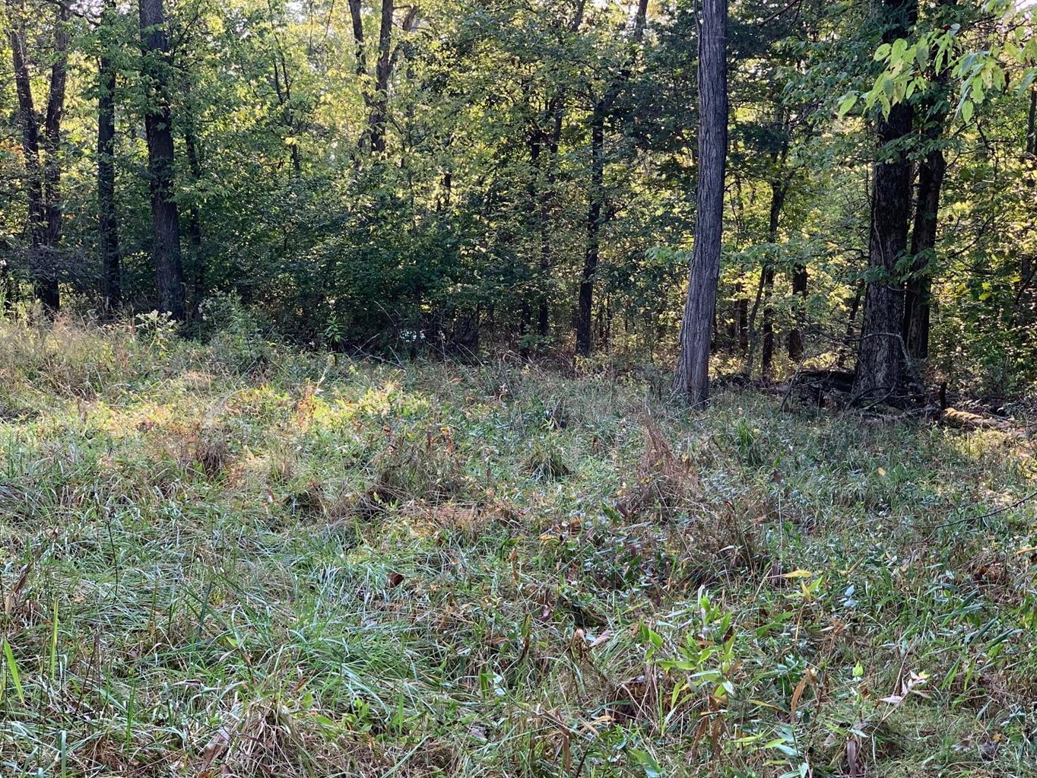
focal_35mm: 61
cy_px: 429
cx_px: 606
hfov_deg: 31.6
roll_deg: -0.2
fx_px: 1827
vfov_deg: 24.0
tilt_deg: -1.9
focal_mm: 6
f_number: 2.4
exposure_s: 1/122
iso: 50
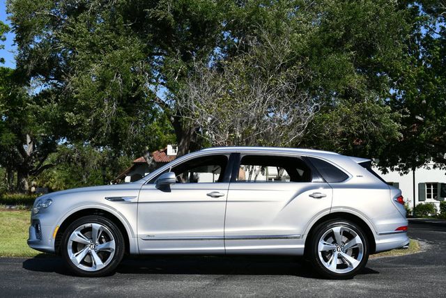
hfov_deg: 41.1
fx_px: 595
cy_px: 149
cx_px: 223
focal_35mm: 48
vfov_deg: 28.1
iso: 100
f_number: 9
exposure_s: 1/320
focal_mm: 24
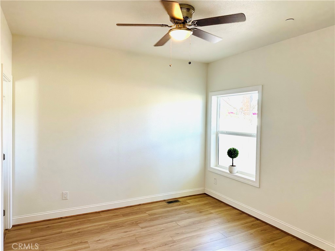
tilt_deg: -0.6
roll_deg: -0.9
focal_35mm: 24
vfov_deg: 56.8
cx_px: 168
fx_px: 232
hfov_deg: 71.6
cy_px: 126
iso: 200
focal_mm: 6.86
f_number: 1.78
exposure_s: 1/120
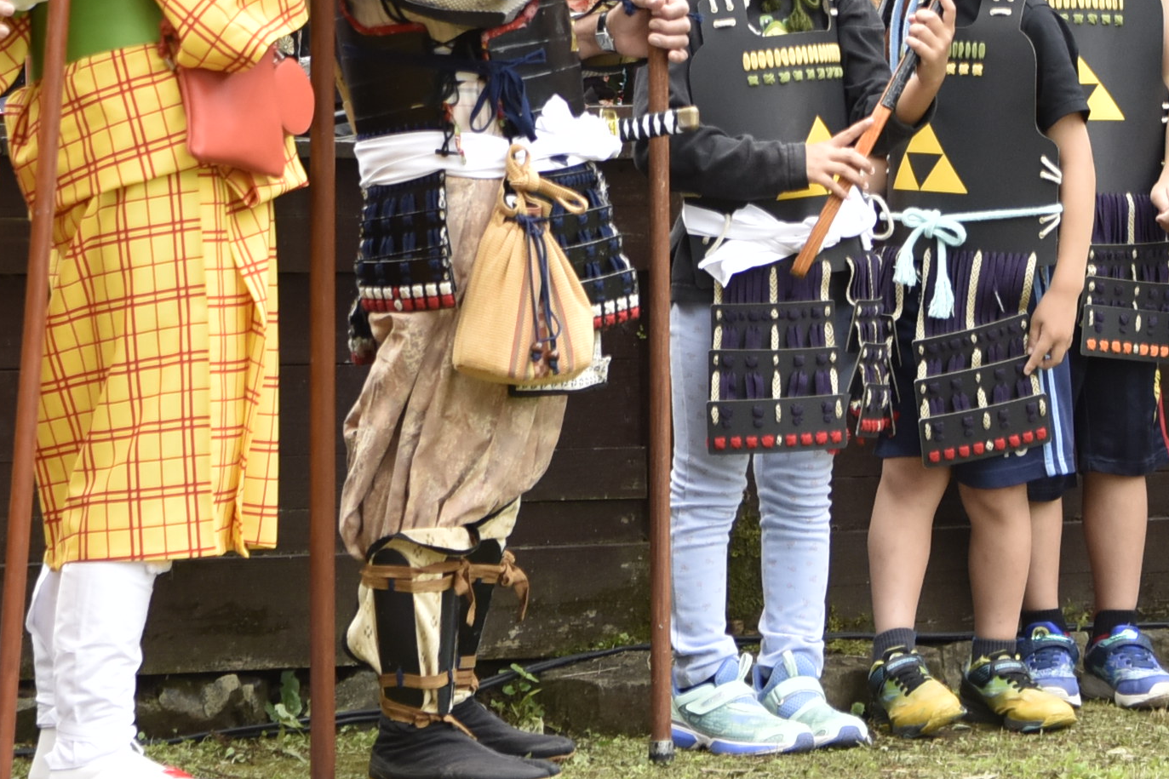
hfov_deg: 10.5
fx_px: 6266
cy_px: -95
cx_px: -207
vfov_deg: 7.1
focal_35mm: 193
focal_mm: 48
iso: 400
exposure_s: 1/640
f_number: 3.5
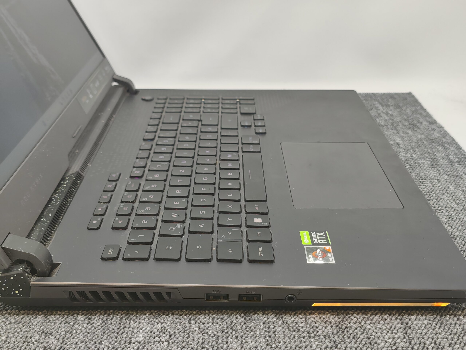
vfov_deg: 31.5
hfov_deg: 41.2
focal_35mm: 46
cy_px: 175
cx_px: 233
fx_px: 619
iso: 250
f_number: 1.7
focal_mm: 6.07
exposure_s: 1/100
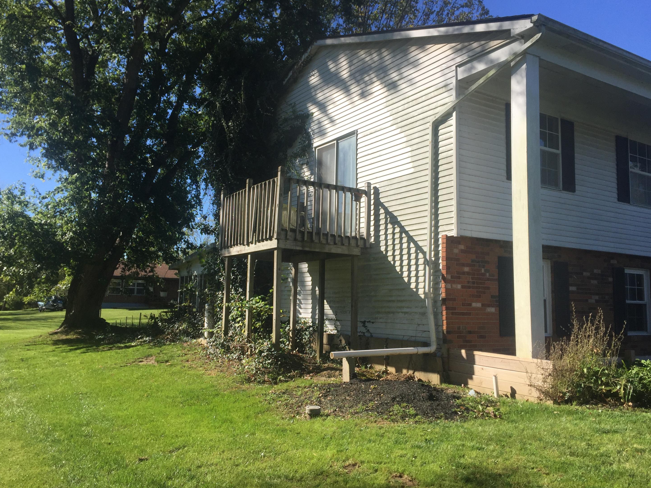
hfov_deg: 60.0
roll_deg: +0.0
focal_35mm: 30
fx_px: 564
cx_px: 320
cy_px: 238
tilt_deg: +6.4
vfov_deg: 46.8
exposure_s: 1/1582
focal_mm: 4.15
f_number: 2.2
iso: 32
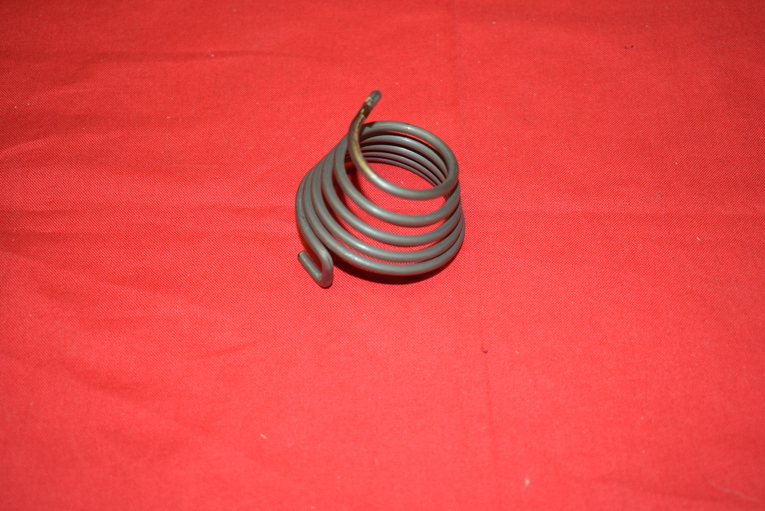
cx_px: 389
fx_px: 1042
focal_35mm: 49
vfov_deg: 27.6
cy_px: 259
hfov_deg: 40.3
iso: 500
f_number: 5
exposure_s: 1/60
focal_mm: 32
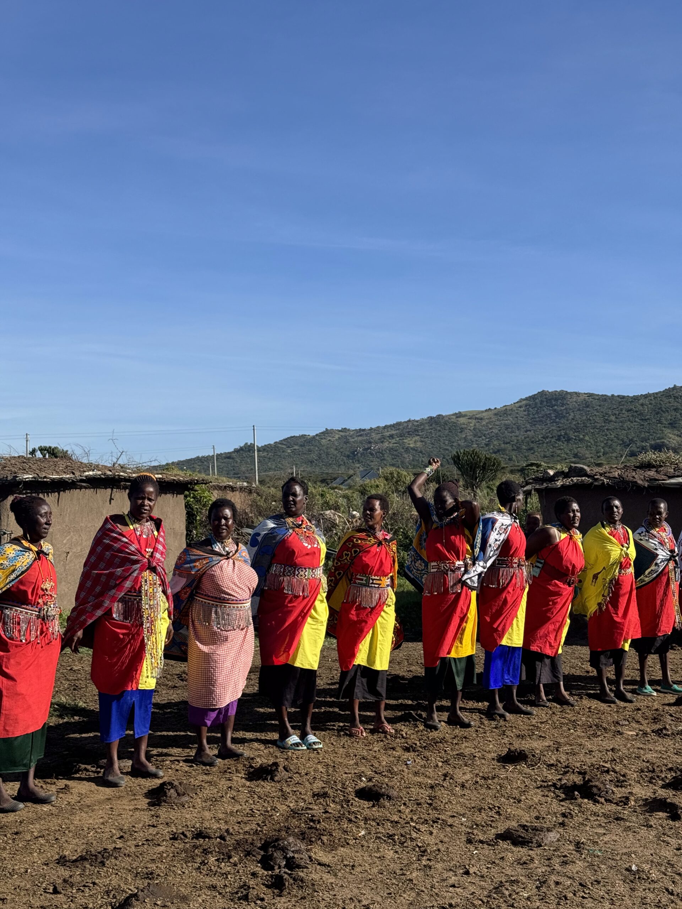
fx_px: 1261
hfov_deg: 30.3
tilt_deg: +7.9
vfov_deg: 39.7
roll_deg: +0.5
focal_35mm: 48
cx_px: 341
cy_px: 454
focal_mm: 6.86
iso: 64
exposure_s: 1/3096
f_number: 1.78
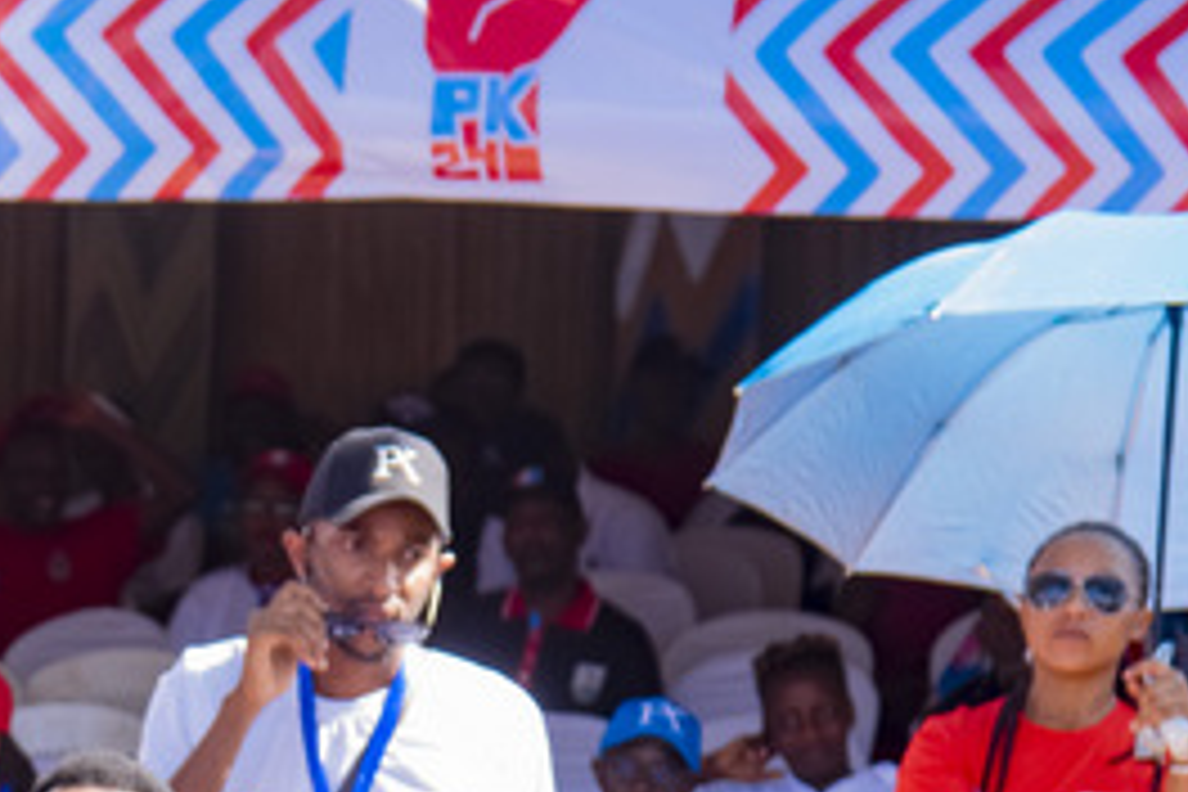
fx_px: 9371
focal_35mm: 284
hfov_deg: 7.2
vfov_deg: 4.8
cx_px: -117
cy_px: 1202
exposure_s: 1/200
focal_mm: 75
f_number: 4.5
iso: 320
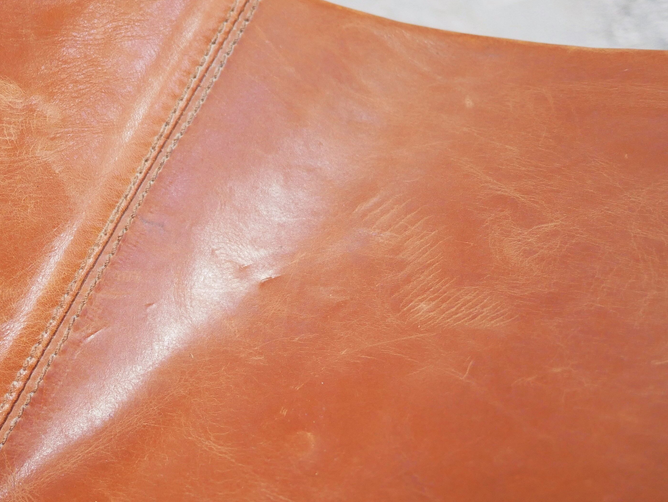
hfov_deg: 28.7
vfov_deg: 22.2
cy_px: 204
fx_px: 1274
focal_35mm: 66
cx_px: 124
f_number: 1.7
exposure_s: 1/60
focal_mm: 20
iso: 1250
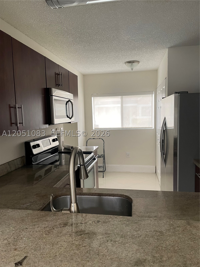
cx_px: 100
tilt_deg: -7.0
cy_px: 134
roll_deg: +1.5
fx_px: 200
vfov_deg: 67.3
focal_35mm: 26
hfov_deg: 53.1
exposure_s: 1/60
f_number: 1.6
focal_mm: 4.2
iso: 200
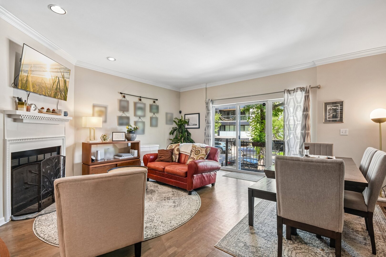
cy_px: 128
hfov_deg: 100.4
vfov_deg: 77.3
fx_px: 161
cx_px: 193
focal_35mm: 15
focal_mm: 10
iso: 400
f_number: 8
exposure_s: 1/25
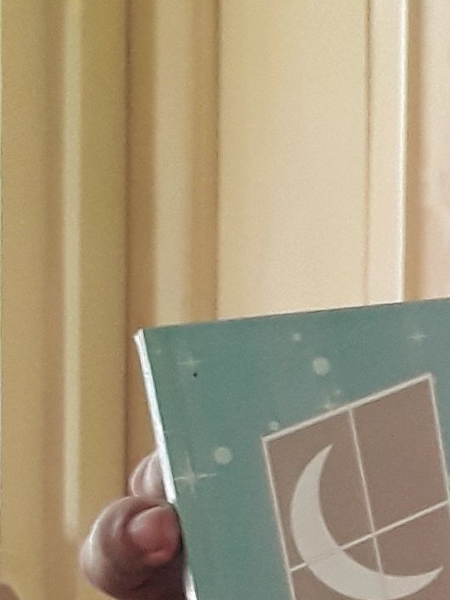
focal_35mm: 143
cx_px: 862
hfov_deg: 9.7
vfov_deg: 13.6
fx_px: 2479
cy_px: 603
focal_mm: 3.3
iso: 80
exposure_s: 1/40
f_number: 2.2
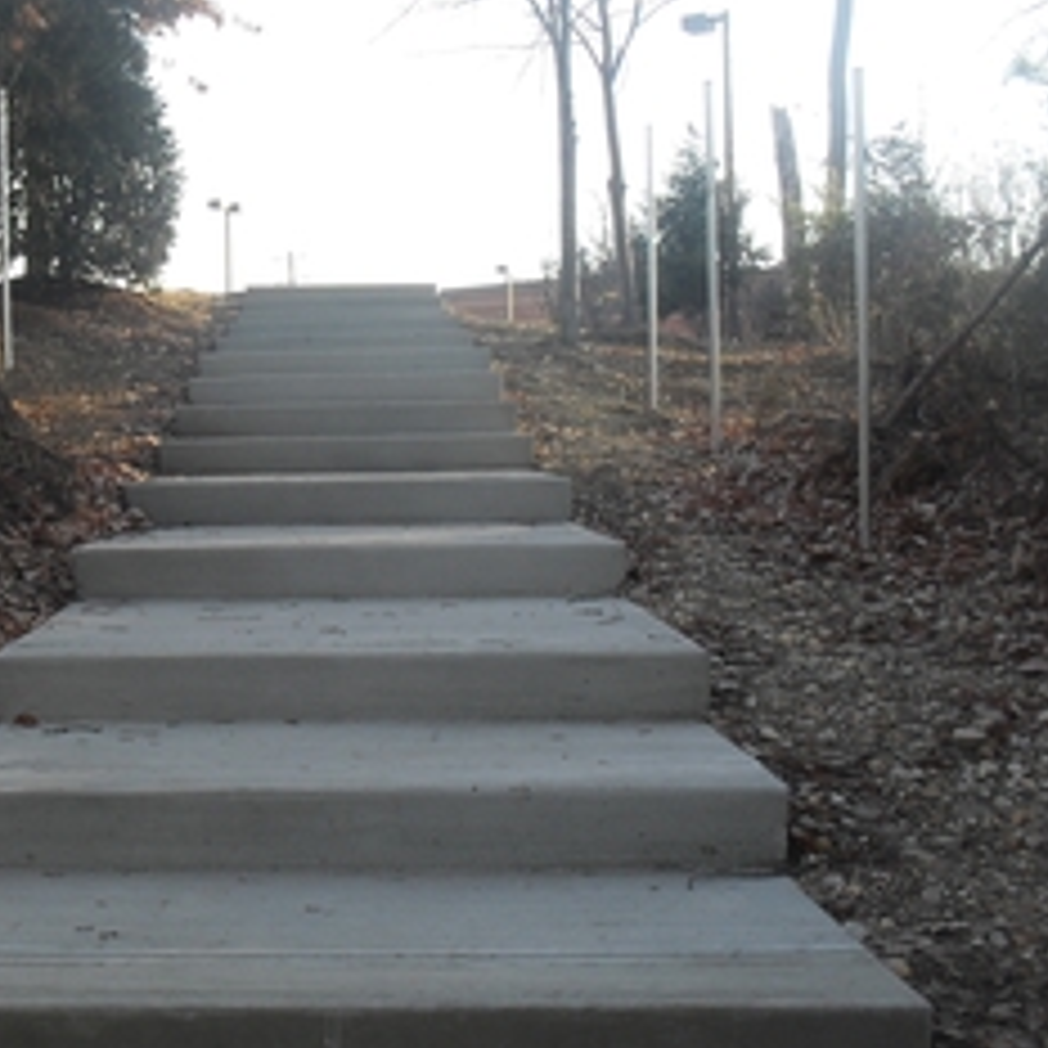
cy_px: 580
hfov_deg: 31.4
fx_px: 1815
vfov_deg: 32.2
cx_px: 220
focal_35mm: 53
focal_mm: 6.3
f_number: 3.2
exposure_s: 1/180
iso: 80
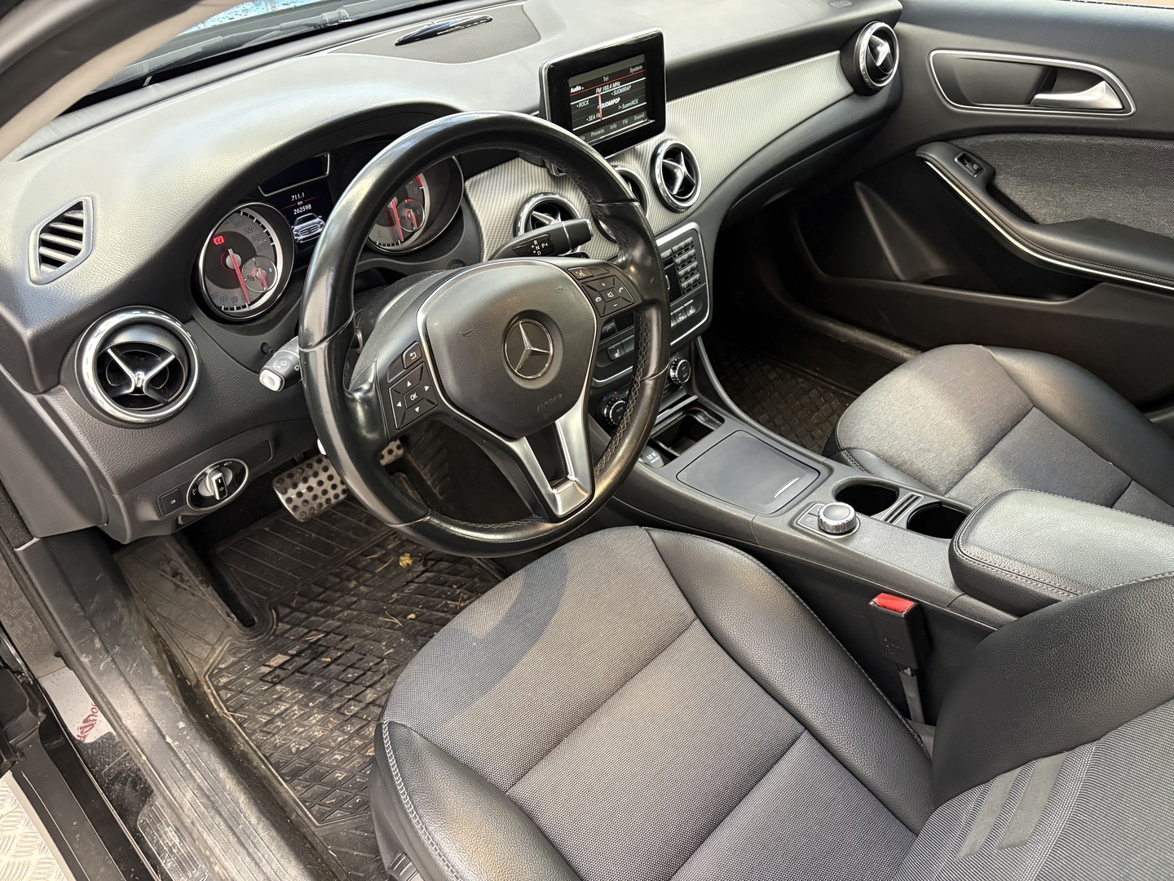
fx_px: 882
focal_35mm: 26
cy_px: 440
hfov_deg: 67.3
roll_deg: +1.6
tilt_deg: -37.9
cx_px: 587
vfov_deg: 53.1
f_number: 1.6
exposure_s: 1/33
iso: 500
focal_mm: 5.96
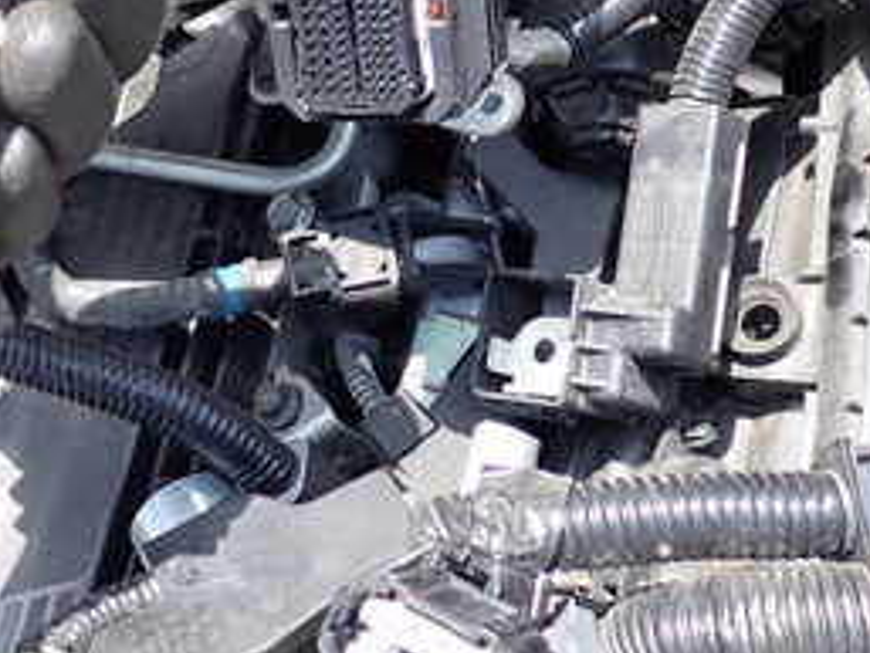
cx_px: 254
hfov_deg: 27.5
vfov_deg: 21.0
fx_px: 1760
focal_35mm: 70
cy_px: 315
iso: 100
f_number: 6.3
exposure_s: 1/60
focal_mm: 5.4
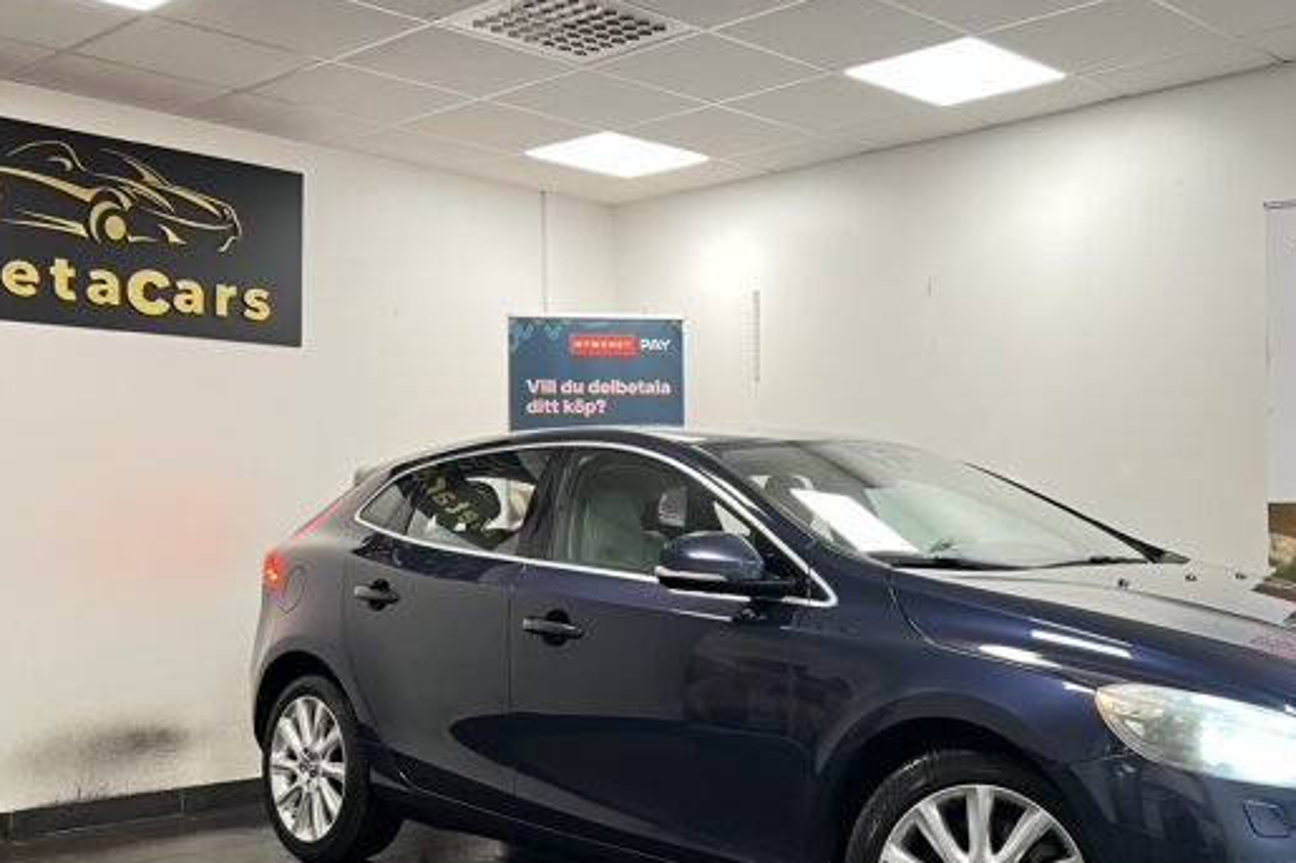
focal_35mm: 42
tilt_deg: +0.5
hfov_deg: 45.7
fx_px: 1511
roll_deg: -0.5
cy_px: 488
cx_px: 861
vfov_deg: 31.8
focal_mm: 5.7
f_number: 1.5
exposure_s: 1/50
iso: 200
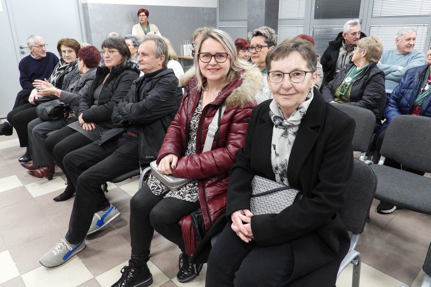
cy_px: 140
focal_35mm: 26
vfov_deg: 49.5
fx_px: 311
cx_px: 211
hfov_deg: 69.4
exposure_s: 1/30
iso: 360
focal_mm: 4.3
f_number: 2.8
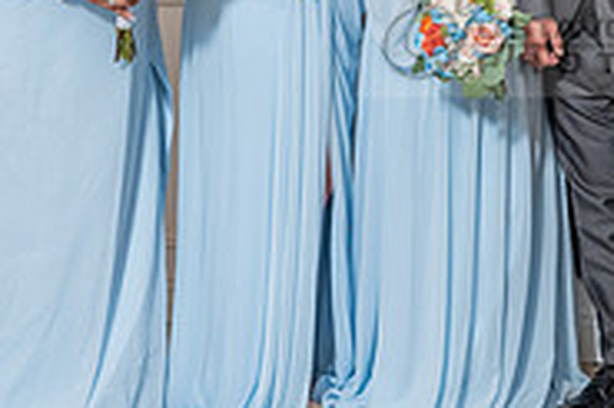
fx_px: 1687
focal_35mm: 99
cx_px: 632
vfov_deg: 13.6
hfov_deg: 19.9
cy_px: 23
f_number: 4.5
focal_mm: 29
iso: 640
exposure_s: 1/160
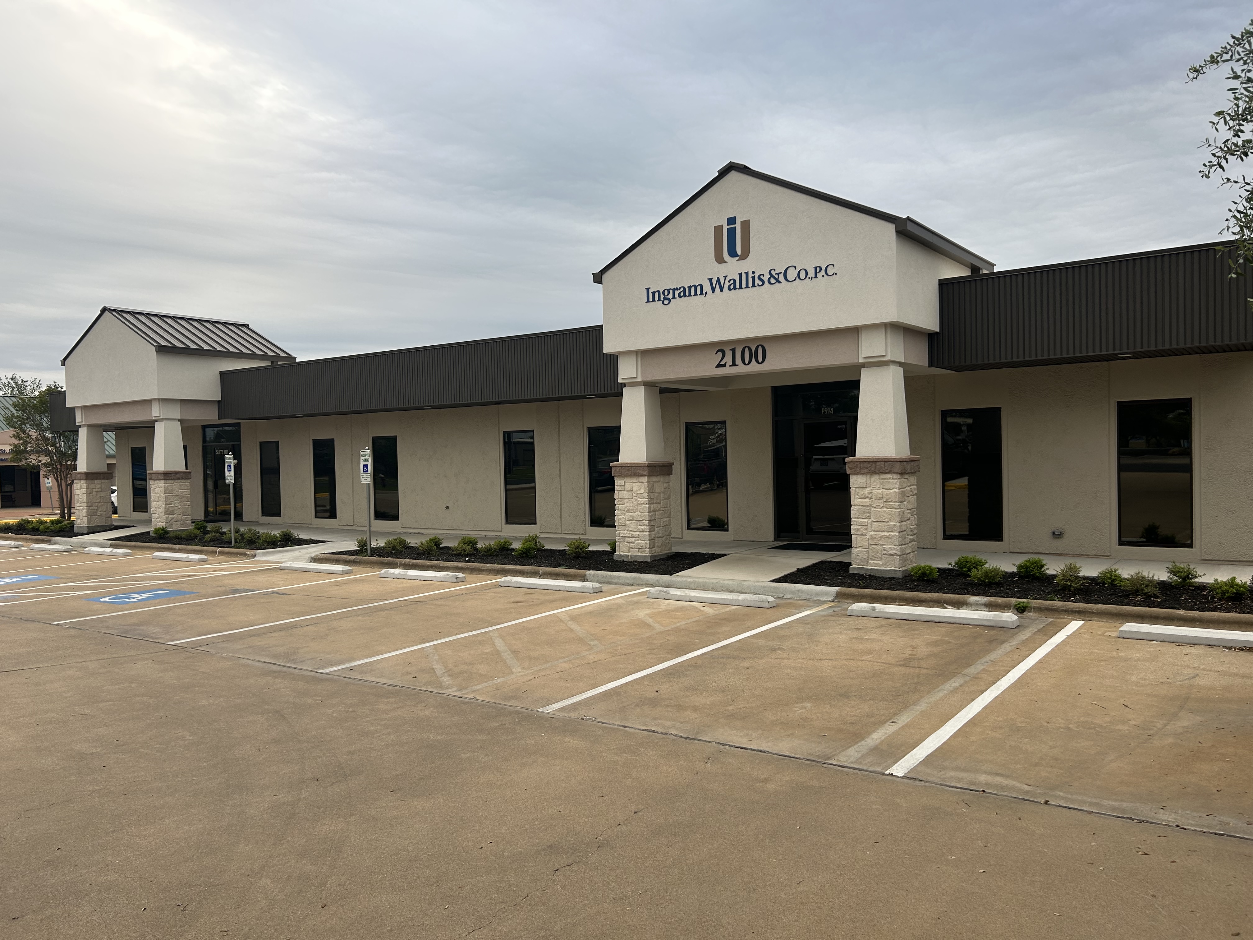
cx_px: 626
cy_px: 470
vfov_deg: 53.1
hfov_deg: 67.3
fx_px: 941
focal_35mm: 26
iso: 50
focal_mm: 5.7
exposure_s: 1/539
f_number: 1.5
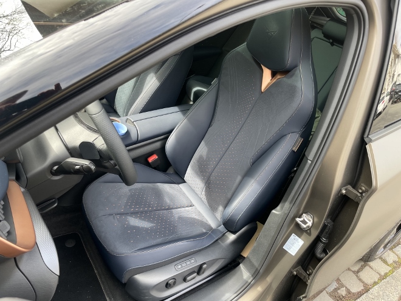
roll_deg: -15.1
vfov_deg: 53.1
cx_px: 200
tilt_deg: -33.1
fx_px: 301
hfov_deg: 67.3
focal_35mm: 26
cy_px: 150
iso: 32
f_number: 1.6
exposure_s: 1/121
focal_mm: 4.2
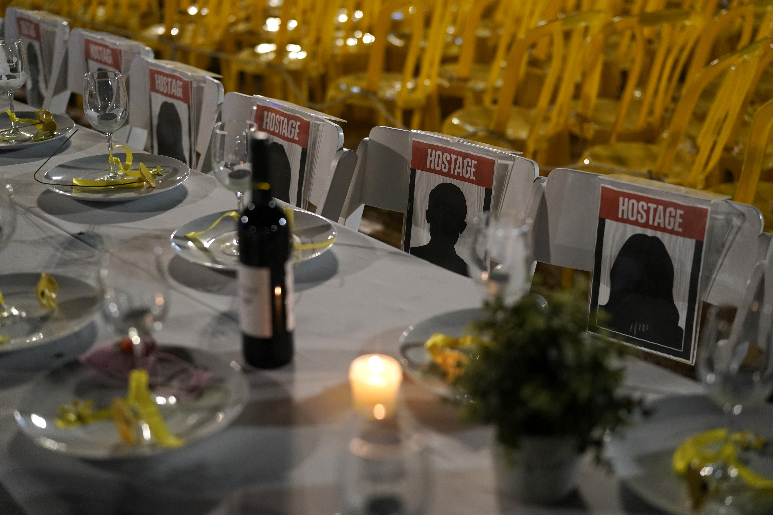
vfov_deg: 26.5
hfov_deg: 38.9
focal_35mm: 51
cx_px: 393
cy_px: 257
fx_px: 1095
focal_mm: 50
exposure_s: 1/320
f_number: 1.8
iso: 2500
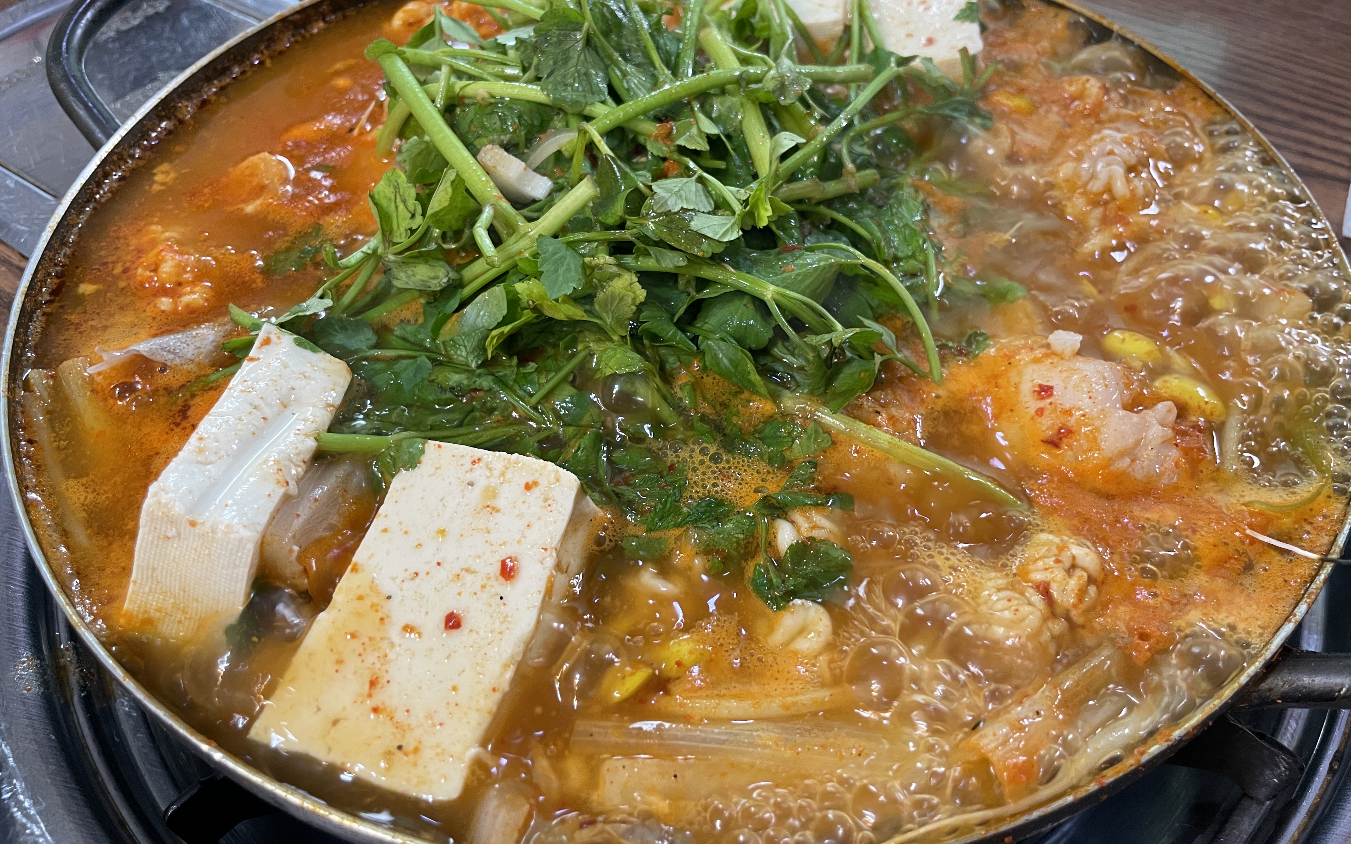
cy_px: 417
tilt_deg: -49.5
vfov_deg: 44.5
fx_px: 1031
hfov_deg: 66.5
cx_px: 681
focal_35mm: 28
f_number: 1.6
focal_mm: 4.2
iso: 100
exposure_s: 1/60
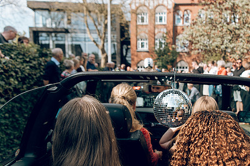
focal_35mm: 33
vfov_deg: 39.5
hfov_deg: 55.9
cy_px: 110
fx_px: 229
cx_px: 169
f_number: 2.8
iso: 100
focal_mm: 24
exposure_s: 1/1000
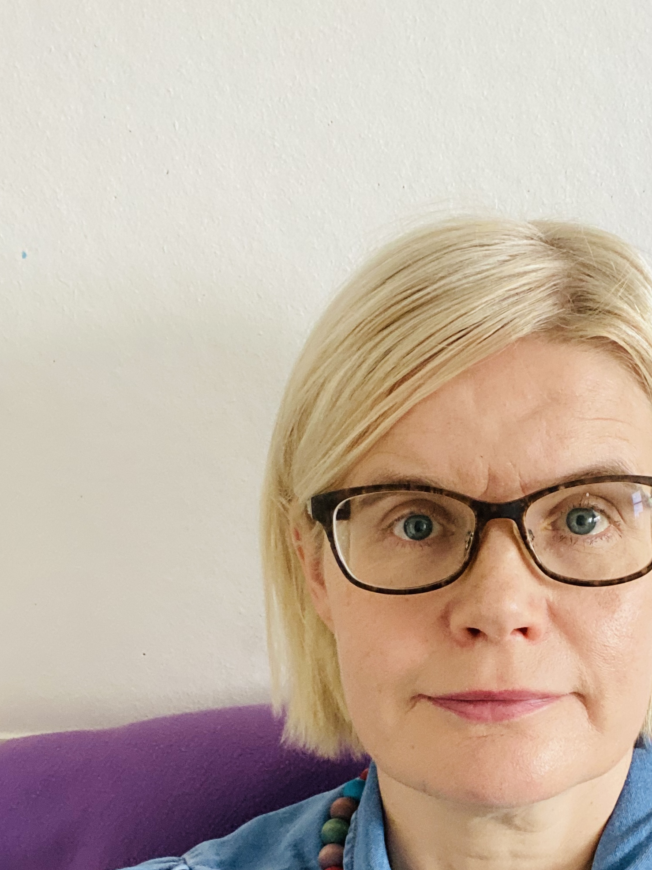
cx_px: 472
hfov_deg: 30.5
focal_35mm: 47
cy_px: 652
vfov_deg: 39.4
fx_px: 1180
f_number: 2.2
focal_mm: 2.71
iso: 250
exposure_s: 1/60
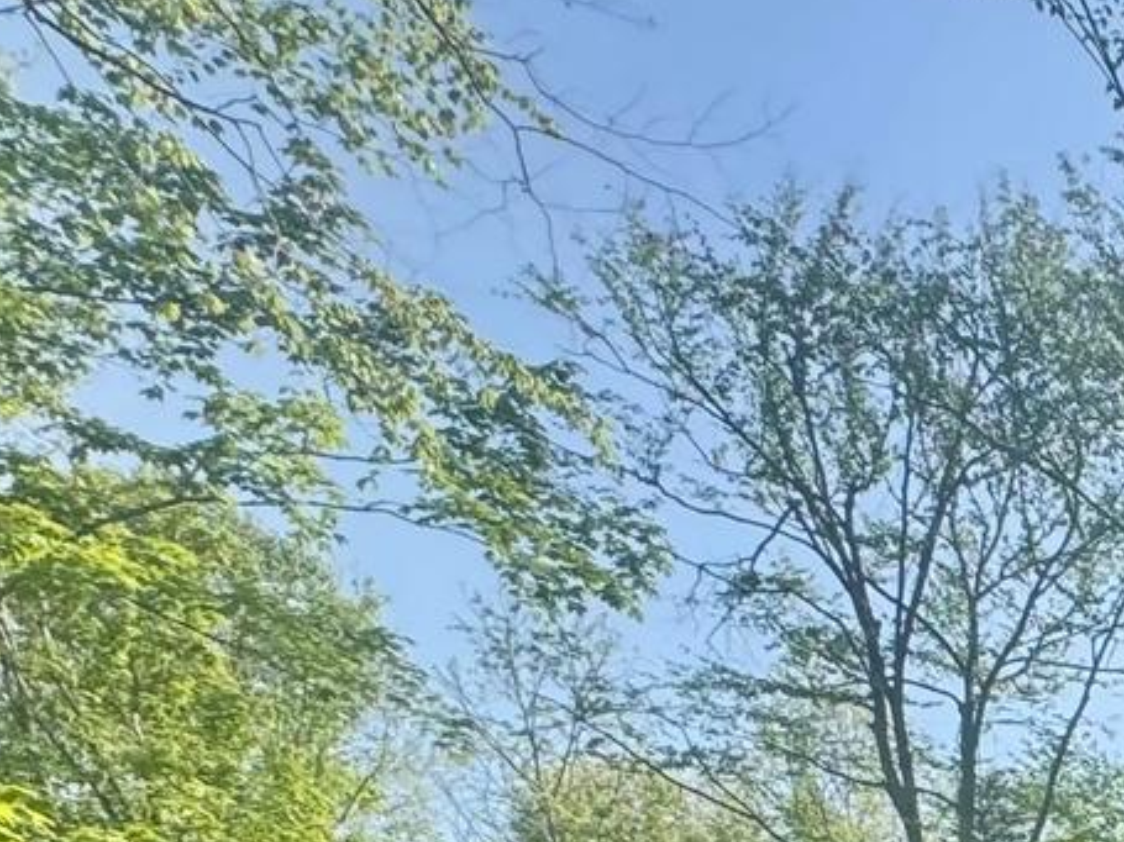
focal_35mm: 63
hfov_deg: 19.6
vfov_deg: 18.5
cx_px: 2174
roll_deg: +1.2
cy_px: 1484
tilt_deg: -0.7
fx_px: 2045
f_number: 2.2
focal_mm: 2.22
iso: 40
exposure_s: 1/401
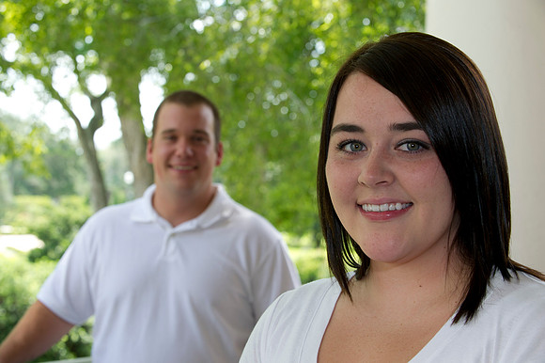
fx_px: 1135
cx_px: 272
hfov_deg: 27.0
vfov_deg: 18.2
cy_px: 182
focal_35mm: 75
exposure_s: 1/80
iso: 250
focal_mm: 75
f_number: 7.1
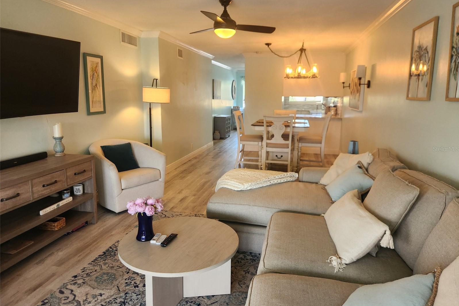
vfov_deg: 53.1
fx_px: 306
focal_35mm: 24
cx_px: 230
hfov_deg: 73.7
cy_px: 149
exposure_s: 1/120
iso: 200
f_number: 1.8
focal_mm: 5.4
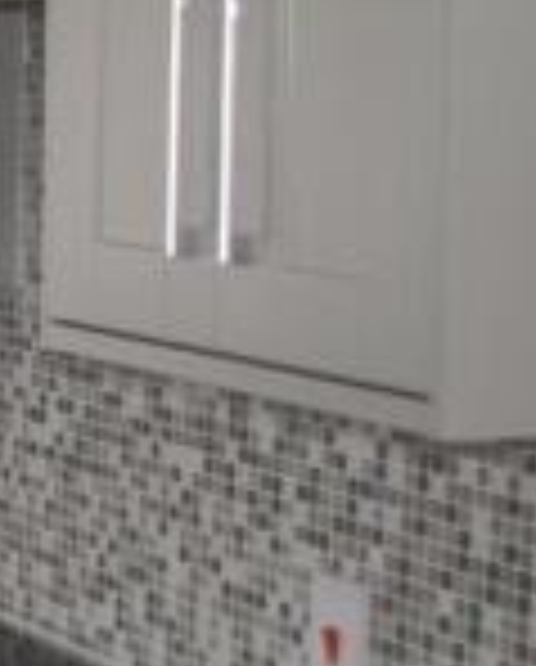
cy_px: 146
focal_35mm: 124
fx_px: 2451
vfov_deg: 15.4
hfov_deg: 10.7
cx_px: -736
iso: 200
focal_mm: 20
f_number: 3.8
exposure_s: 1/60
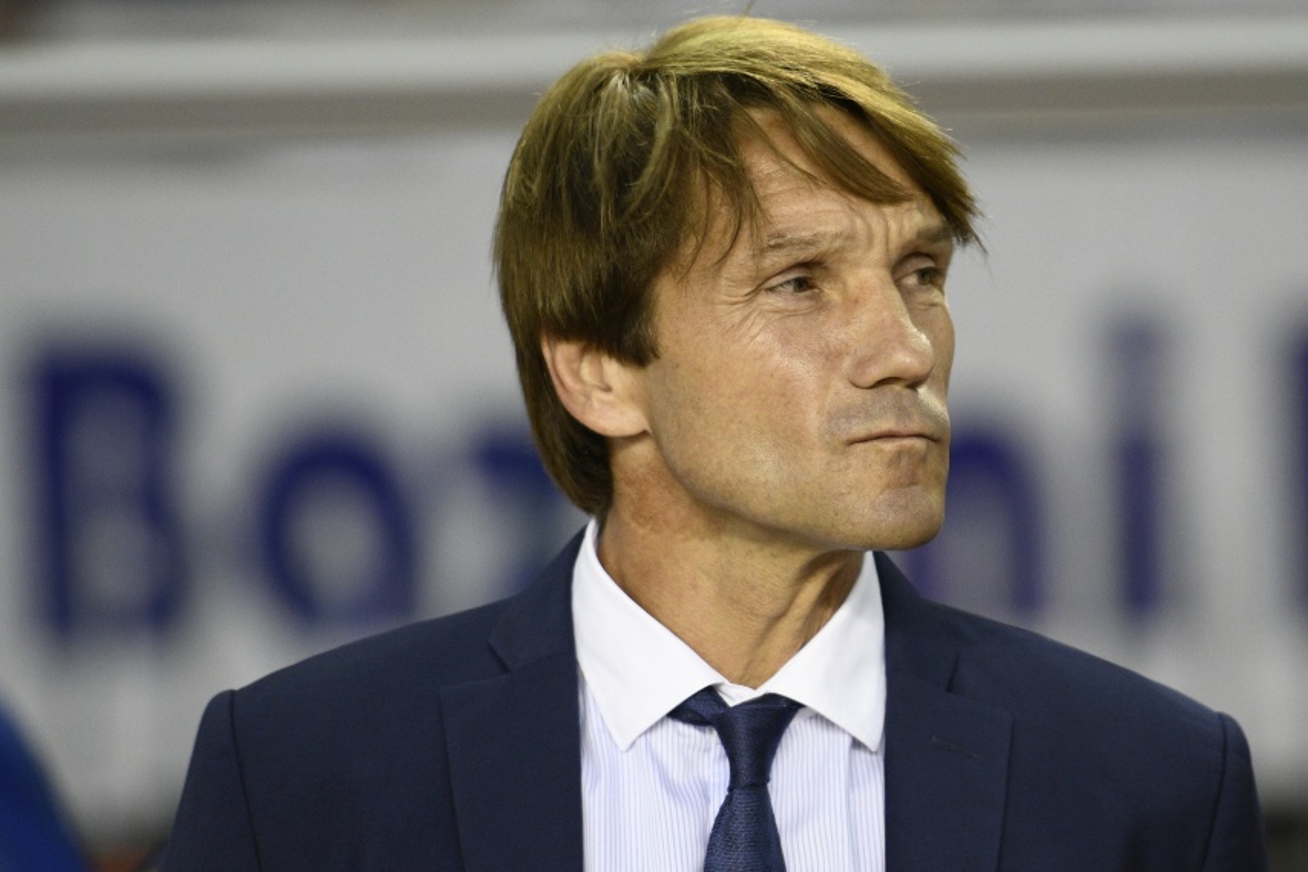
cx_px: 774
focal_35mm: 422
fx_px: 15334
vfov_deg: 3.3
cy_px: 386
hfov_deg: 4.9
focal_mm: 200
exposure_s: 1/400
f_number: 2.8
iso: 1600
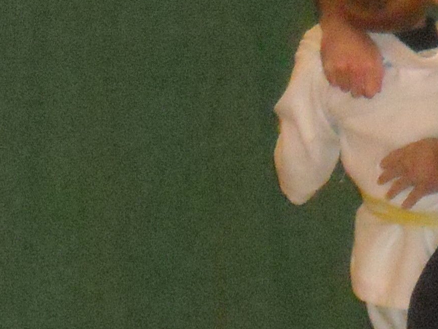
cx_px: 733
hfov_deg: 5.0
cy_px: 31
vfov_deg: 3.8
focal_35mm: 395
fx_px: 4998
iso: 1600
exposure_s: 1/125
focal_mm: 17.1
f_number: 4.7
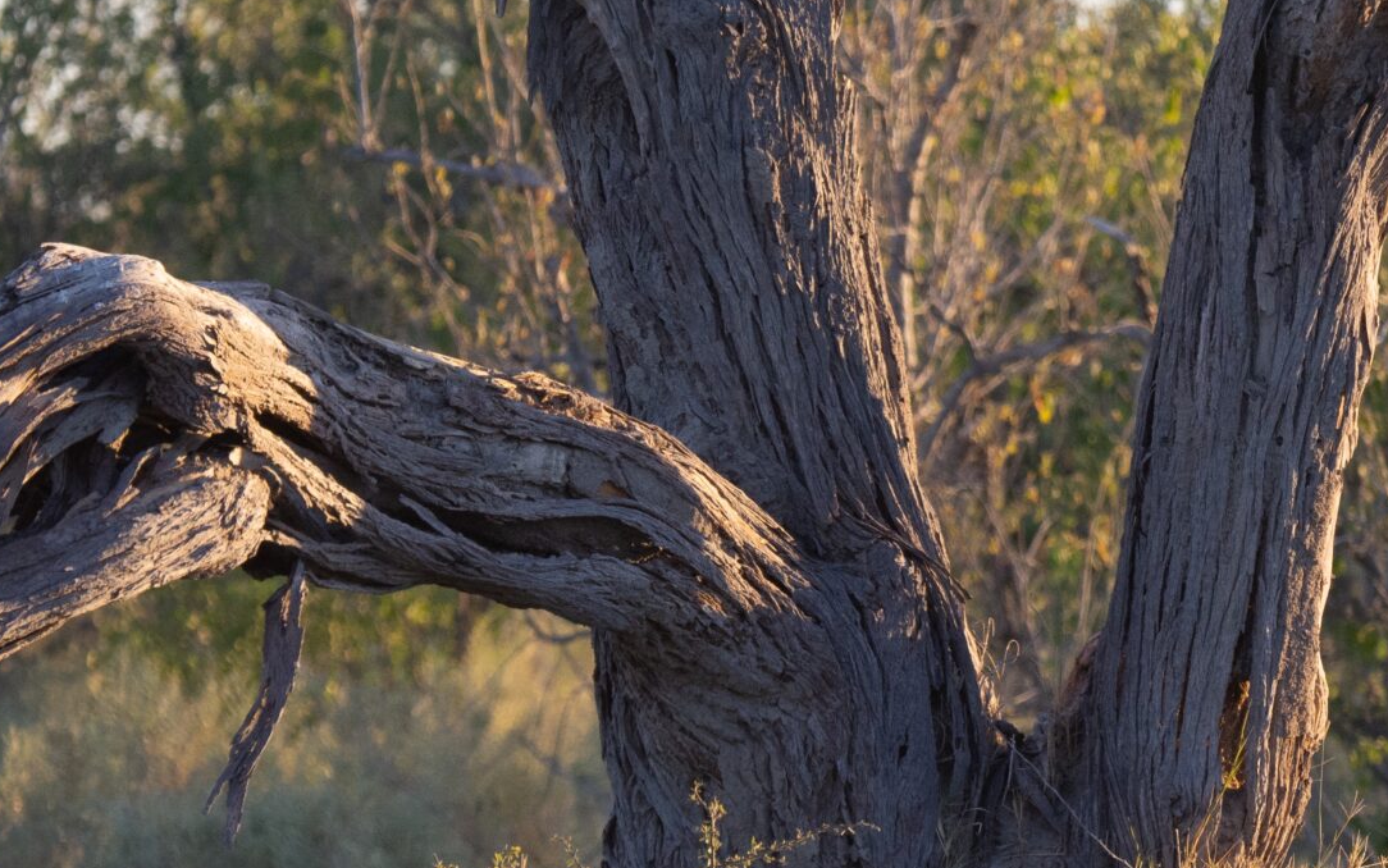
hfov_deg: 2.6
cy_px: 495
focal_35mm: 794
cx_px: 1211
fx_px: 30041
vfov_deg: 1.7
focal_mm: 220
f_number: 8
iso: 800
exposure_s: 1/320
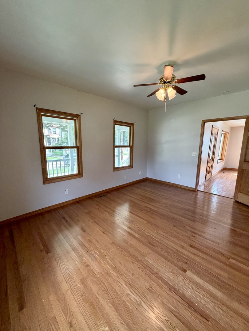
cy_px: 166
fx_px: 134
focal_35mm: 14
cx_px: 124
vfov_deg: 102.1
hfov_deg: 85.7
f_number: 2.2
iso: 200
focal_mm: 2.22
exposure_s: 1/60
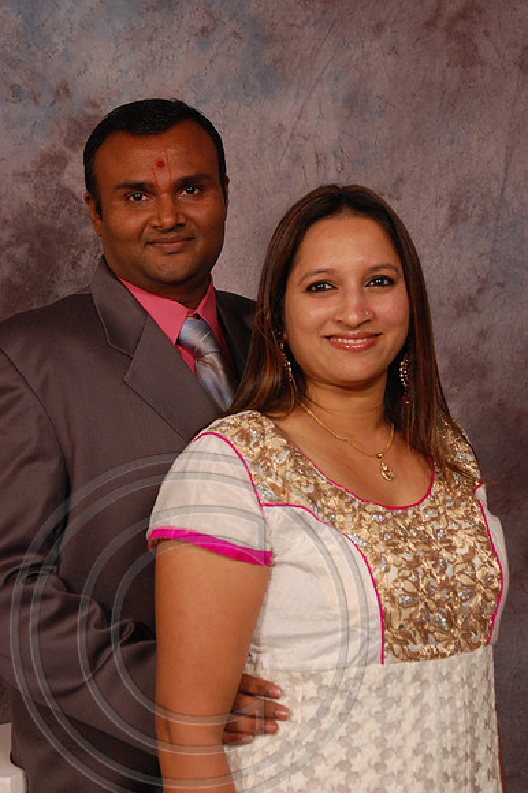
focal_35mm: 72
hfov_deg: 18.9
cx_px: 264
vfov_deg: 28.1
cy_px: 396
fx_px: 1586
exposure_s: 1/200
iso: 400
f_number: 5.6
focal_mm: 48
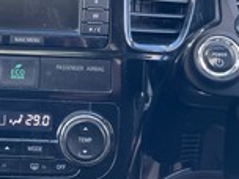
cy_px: 42
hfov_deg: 30.0
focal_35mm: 60
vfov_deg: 24.1
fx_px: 414
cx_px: 0
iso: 100
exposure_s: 1/121
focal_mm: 4.2
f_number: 1.6
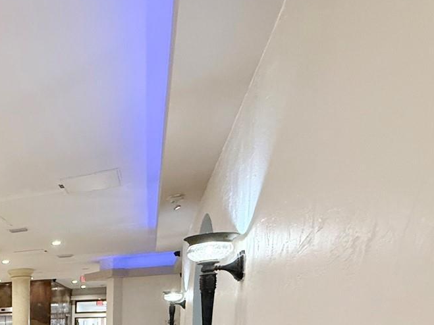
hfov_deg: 40.3
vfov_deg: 34.7
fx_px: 426
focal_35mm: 34
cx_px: -72
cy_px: 375
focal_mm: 2.22
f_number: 2.2
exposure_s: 1/60
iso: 500
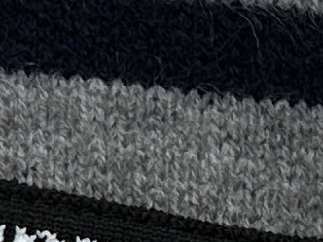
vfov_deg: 20.2
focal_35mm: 72
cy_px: 194
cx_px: 109
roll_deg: +2.6
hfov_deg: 26.9
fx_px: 672
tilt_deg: +1.5
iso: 50
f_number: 1.78
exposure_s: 1/103
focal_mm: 6.86
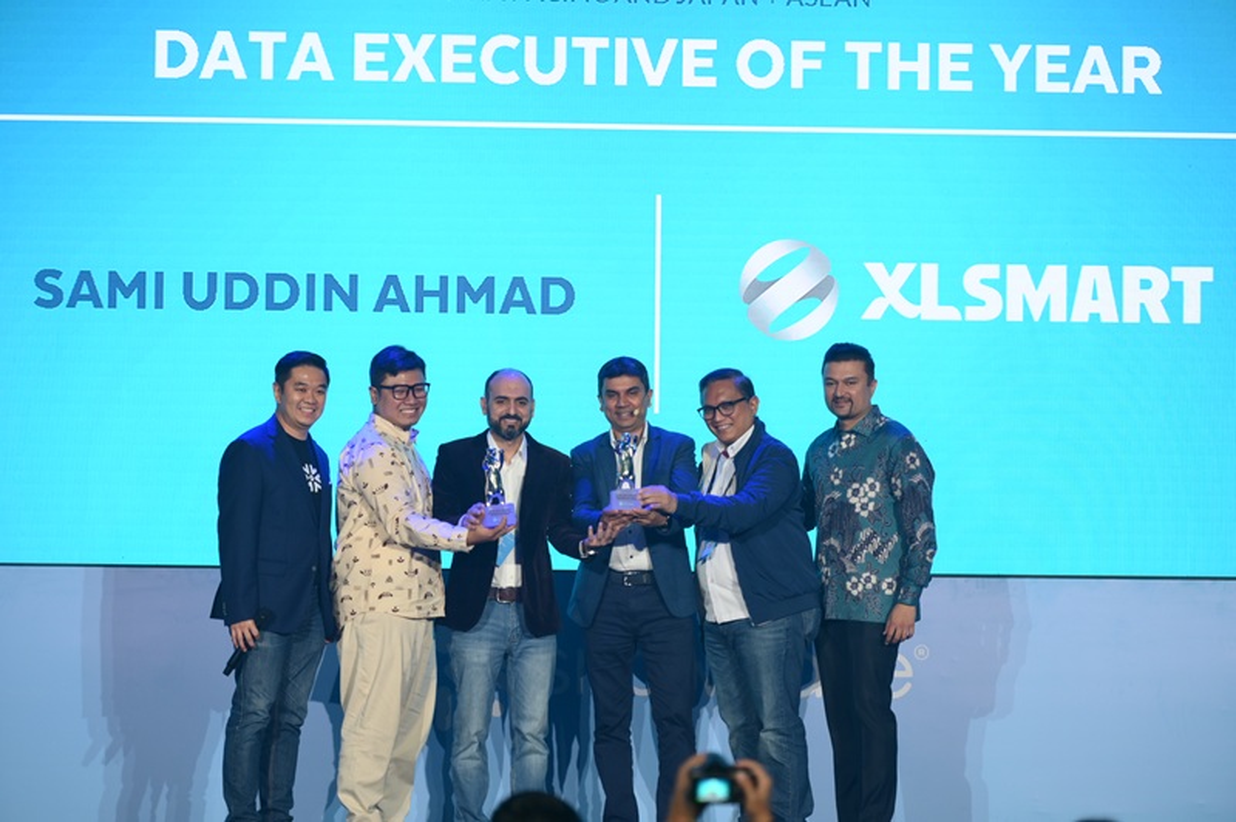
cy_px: 411
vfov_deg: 10.9
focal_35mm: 125
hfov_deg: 16.4
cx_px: 618
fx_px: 4288
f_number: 2.8
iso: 800
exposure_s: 1/250
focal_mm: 125
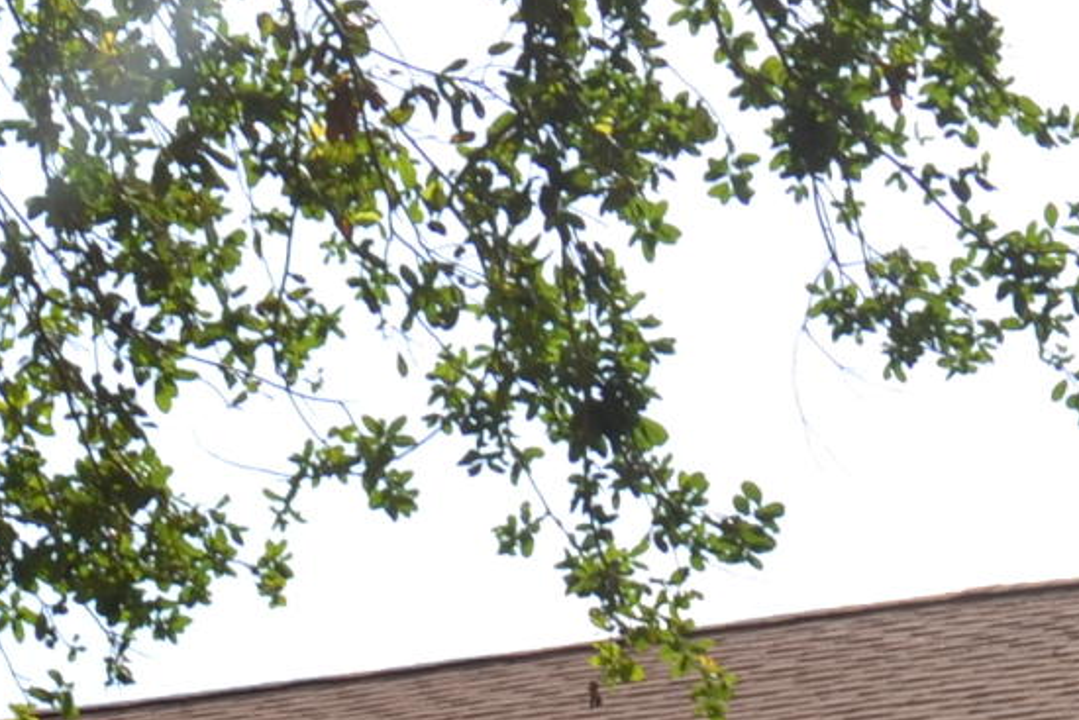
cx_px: 341
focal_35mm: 254
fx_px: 7606
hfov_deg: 8.1
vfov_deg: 5.3
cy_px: 1560
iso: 100
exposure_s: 1/200
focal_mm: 31
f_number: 9
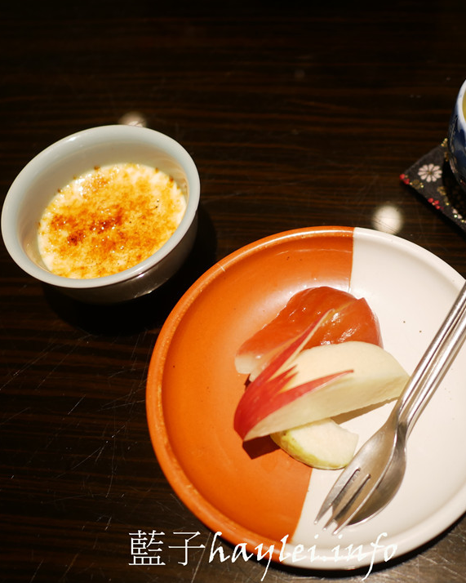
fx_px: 707
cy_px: 283
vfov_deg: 44.8
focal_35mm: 41
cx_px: 304
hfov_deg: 36.2
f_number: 1.7
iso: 320
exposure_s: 1/60
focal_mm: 15
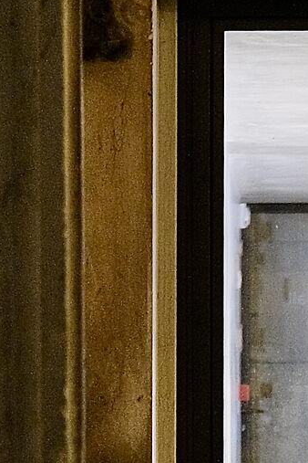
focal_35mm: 194
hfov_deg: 6.8
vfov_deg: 10.0
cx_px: 653
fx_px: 2489
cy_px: 873
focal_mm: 27
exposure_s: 1/85
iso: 640
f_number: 1.2
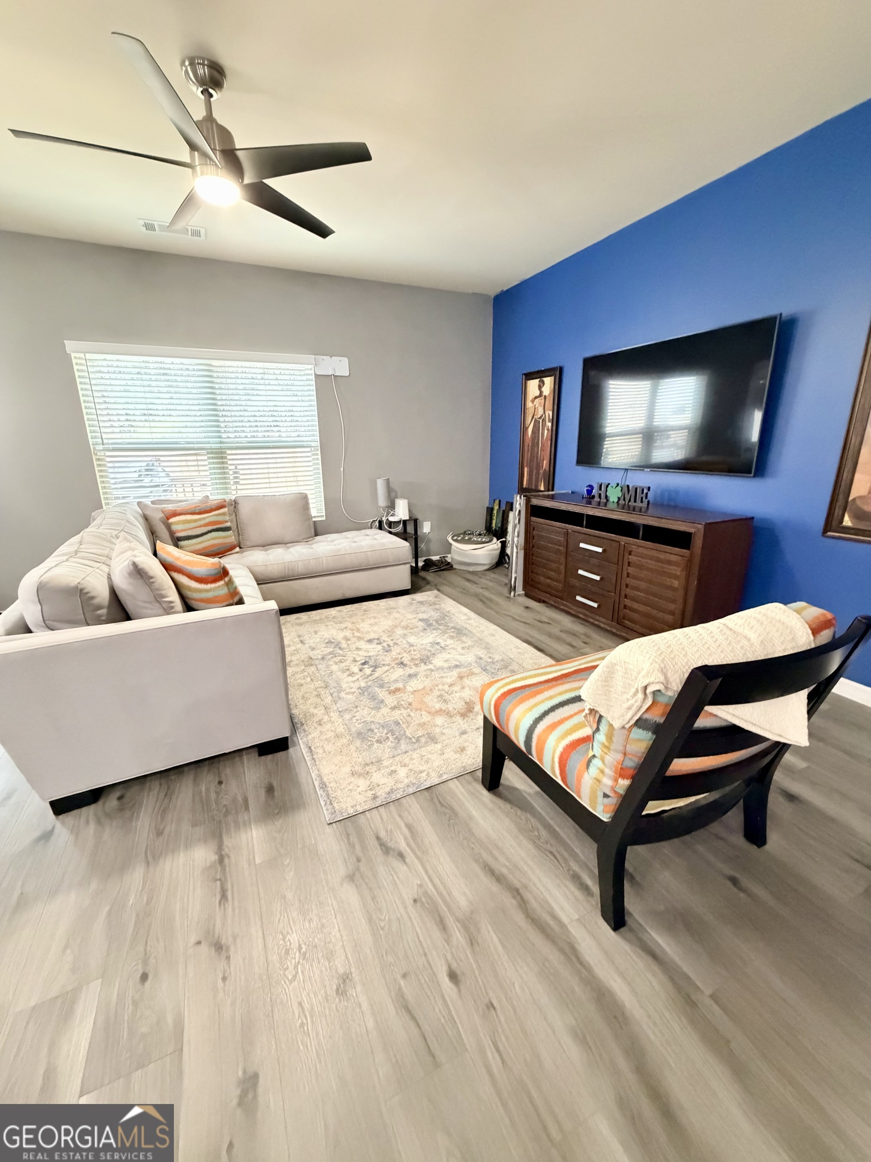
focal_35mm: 14
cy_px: 581
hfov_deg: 85.7
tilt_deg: -15.0
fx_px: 470
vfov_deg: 102.1
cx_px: 436
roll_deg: +0.3
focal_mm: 2.22
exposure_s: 1/60
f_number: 2.2
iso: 1250
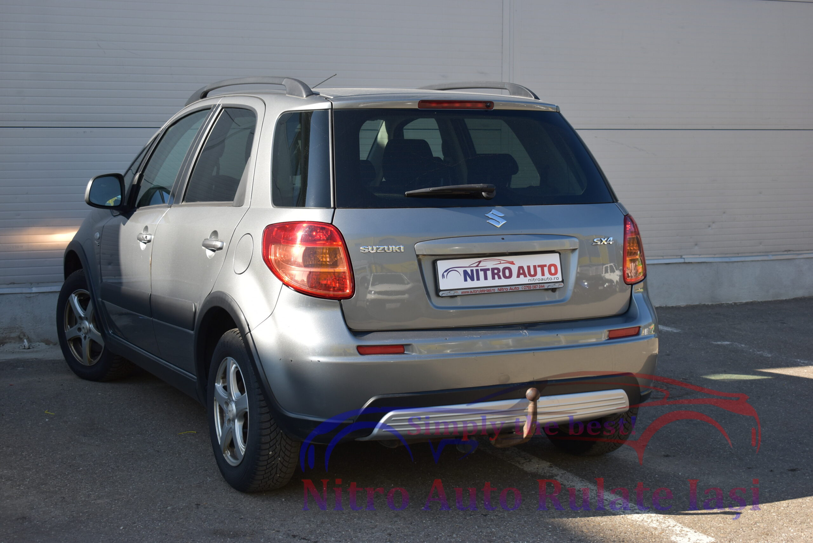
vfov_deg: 22.7
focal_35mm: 60
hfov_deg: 33.4
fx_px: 1356
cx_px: 406
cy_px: 272
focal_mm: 40
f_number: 4.8
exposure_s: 1/400
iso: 200
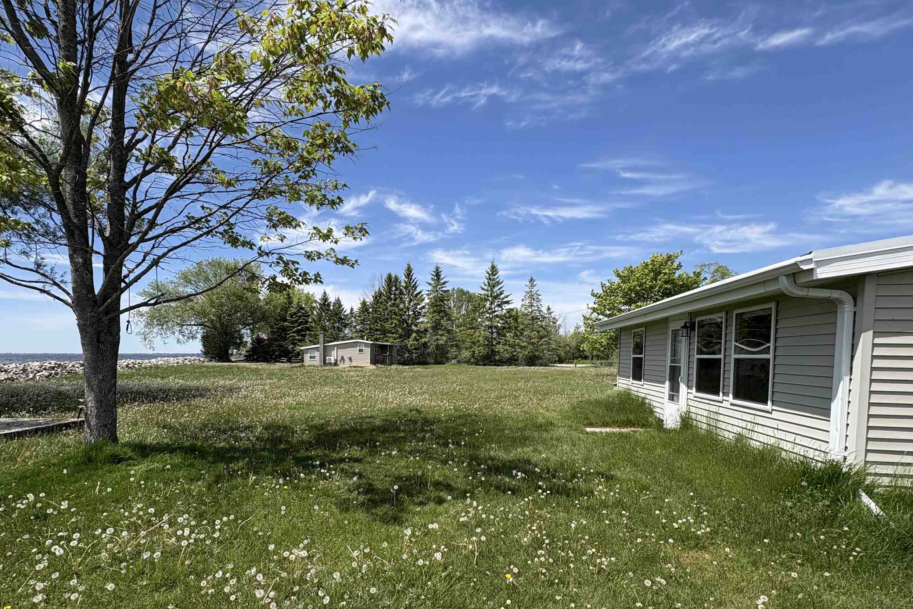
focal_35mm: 18
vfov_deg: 66.5
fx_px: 456
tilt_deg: -2.5
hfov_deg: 89.7
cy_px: 377
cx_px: 411
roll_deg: +0.4
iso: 50
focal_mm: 2.22
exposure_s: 1/1600
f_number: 2.2
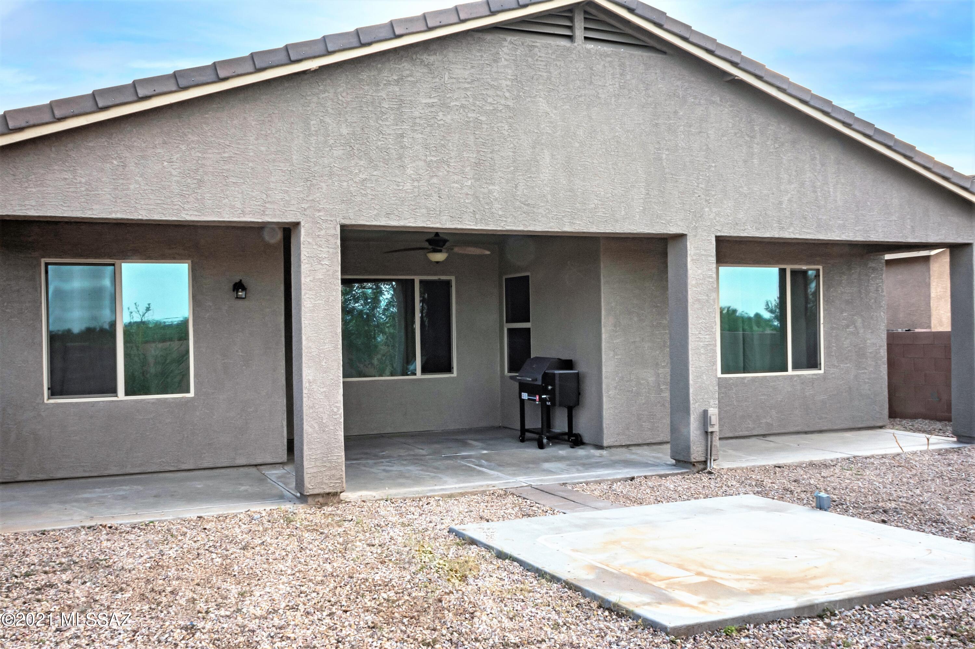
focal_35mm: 36
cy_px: 324
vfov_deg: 36.9
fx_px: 975
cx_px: 488
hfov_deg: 53.1
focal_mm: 18
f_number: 22
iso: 100
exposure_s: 1/30
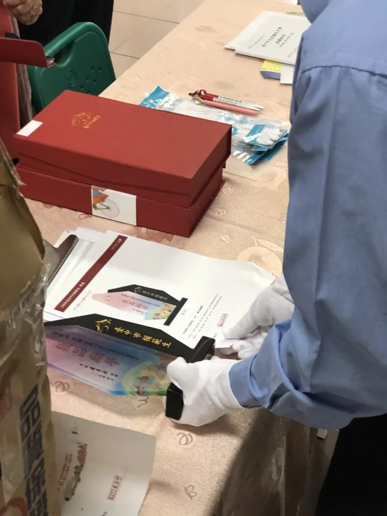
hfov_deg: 25.7
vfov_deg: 33.8
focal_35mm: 57
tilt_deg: -38.5
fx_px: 850
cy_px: 258
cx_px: 194
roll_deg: -0.9
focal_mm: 6.6
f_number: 2.8
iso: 125
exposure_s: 1/30
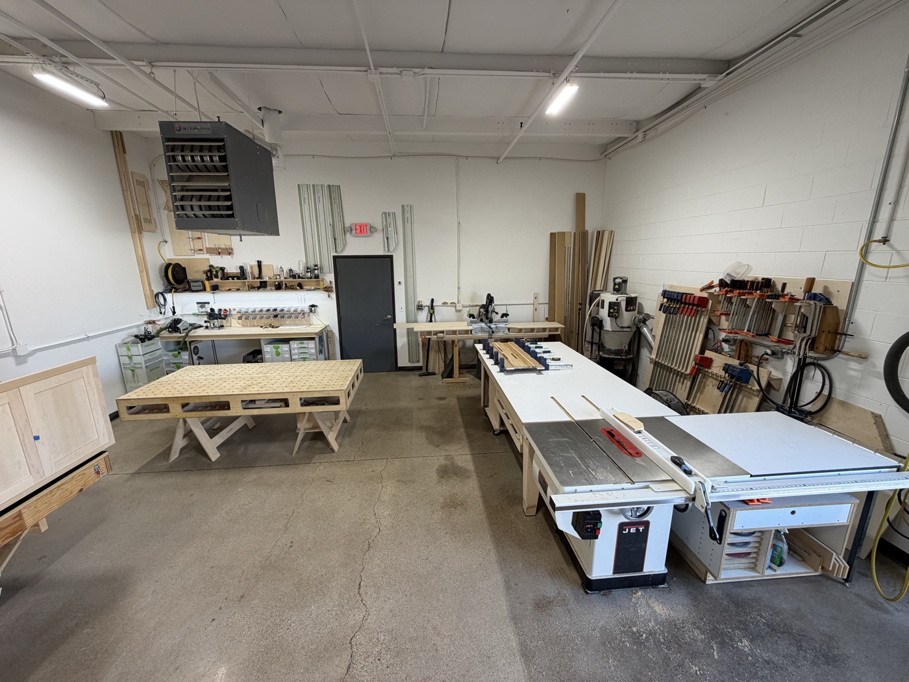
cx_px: 454
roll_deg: +0.7
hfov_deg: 102.1
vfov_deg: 85.7
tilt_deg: -13.6
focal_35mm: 14
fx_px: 368
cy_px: 341
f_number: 2.2
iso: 100
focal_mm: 2.22
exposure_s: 1/120
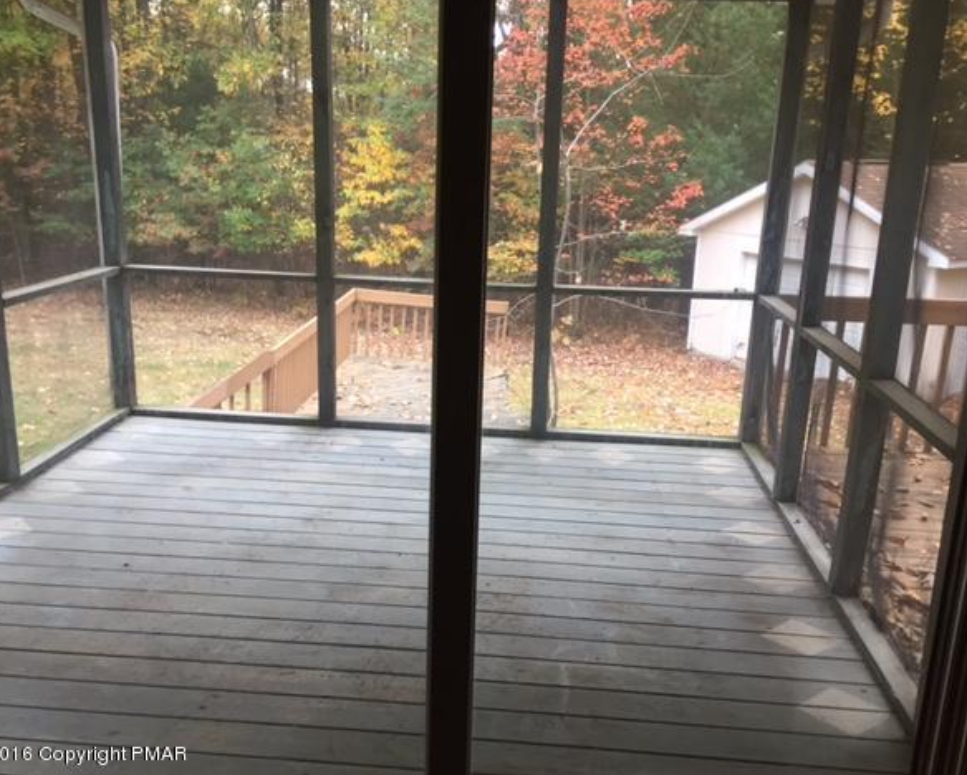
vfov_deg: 47.2
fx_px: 888
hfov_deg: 57.1
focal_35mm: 31
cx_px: 492
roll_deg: -2.9
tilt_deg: -15.6
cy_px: 389
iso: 64
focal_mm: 4.15
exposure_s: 1/30
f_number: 2.2
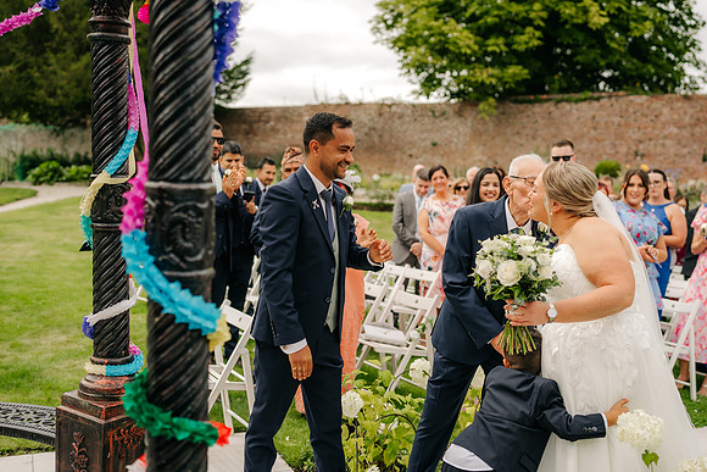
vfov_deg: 34.5
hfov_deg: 50.0
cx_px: 354
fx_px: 759
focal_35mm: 39
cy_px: 236
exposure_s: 1/1600
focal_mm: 35
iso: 100
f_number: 2
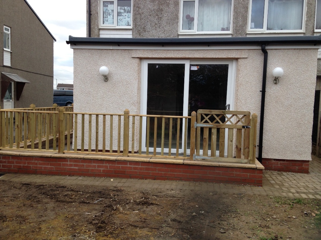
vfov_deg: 42.9
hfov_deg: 55.4
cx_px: 160
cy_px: 120
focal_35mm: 33
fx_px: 306
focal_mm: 4.12
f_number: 2.4
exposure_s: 1/120
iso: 50
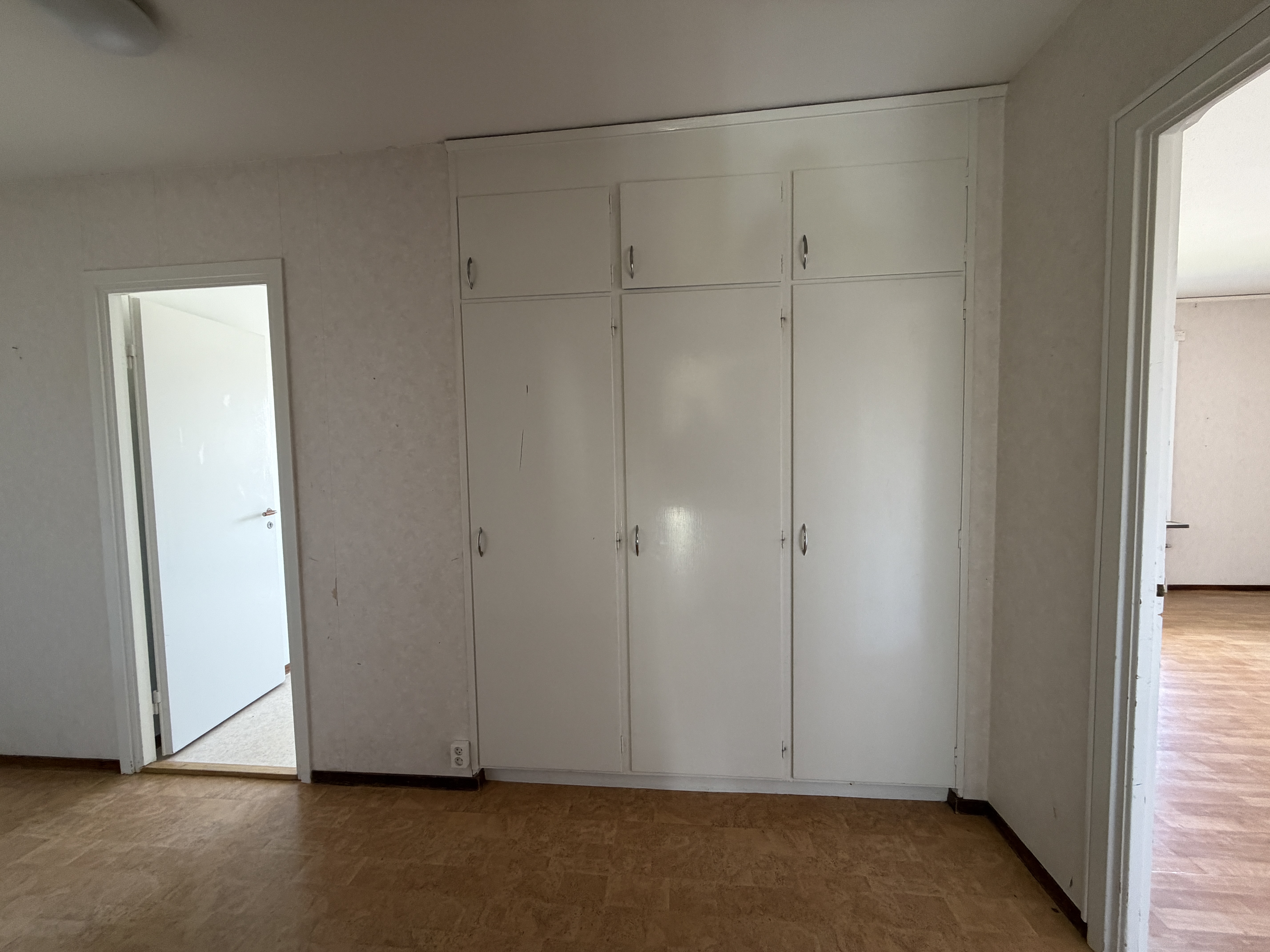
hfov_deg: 102.1
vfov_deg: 85.7
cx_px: 635
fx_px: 514
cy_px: 476
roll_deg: +0.9
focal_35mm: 14
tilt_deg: -3.0
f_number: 2.2
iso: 320
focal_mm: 2.22
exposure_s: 1/81
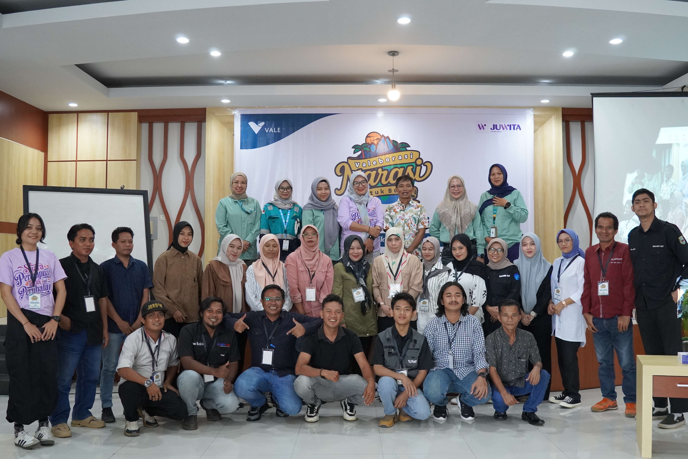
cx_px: 344
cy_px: 230
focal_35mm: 36
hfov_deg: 53.1
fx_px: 688
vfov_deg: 36.9
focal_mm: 24
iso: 3200
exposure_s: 1/160
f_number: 4
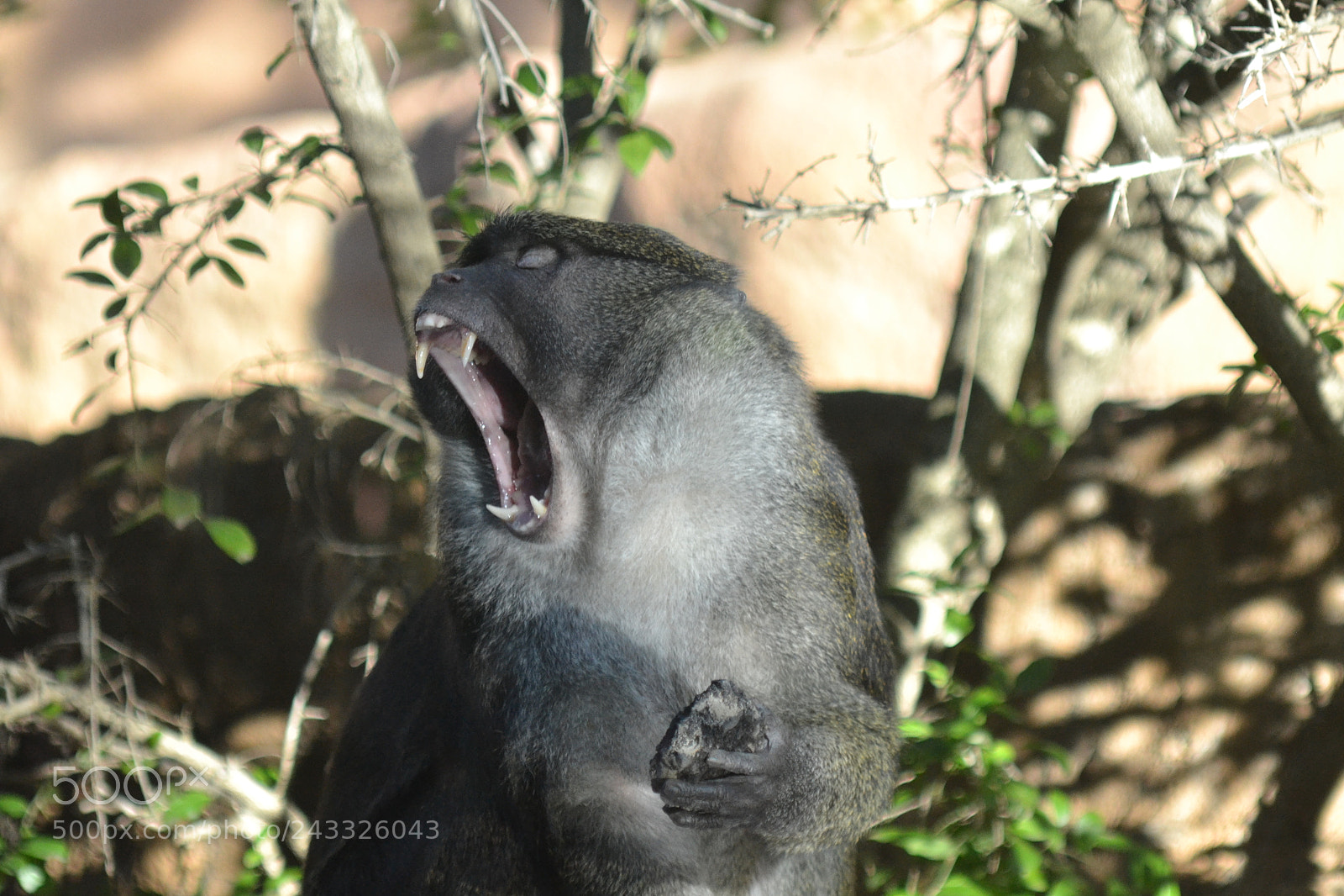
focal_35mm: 202
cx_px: 672
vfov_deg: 6.8
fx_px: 7558
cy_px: 448
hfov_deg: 10.2
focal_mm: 135
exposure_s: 1/500
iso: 1600
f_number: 5
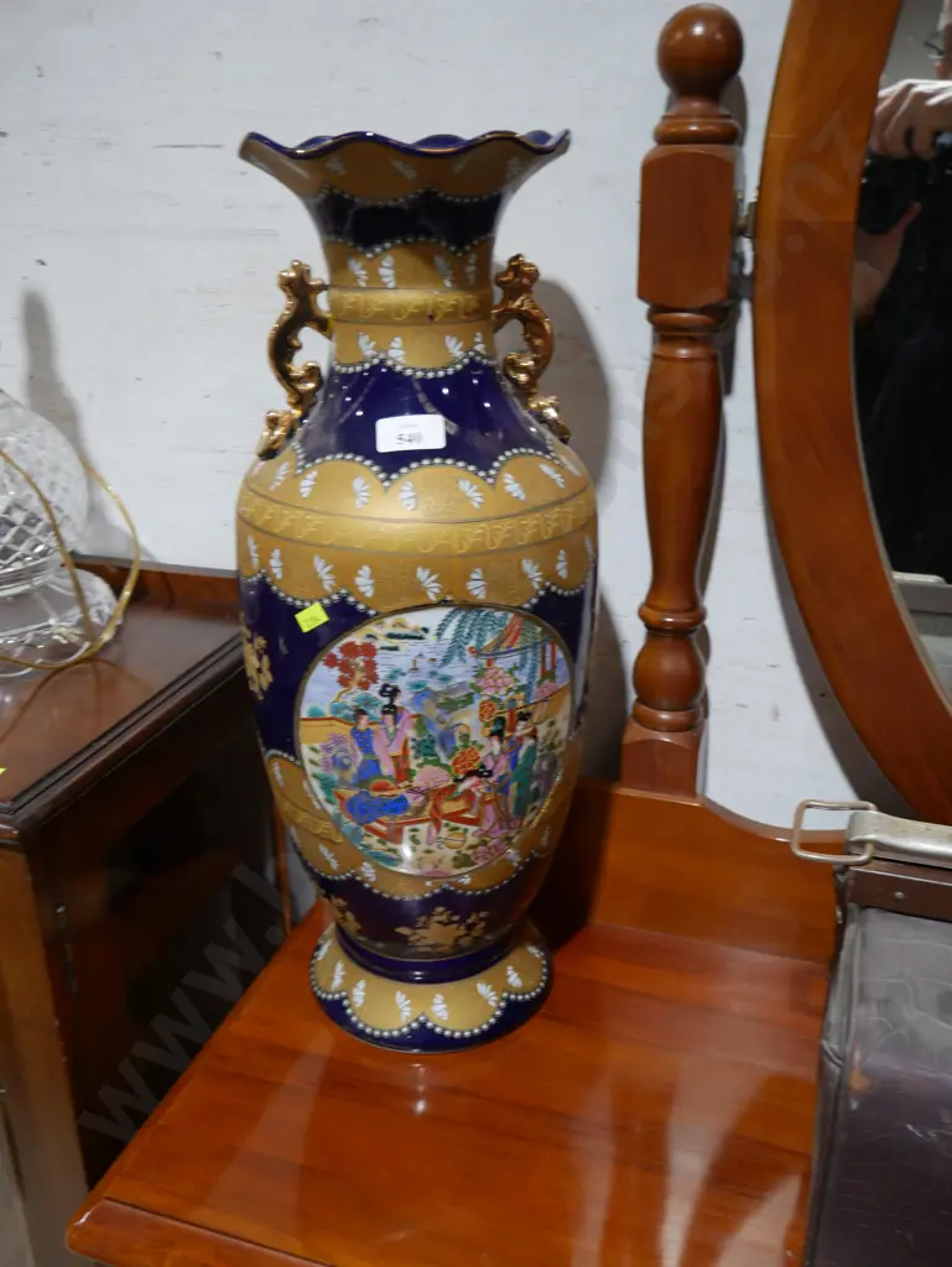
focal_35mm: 32
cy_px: 634
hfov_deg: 44.2
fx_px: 1172
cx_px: 476
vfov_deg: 56.8
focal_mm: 16
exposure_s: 1/60
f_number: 3.6
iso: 400
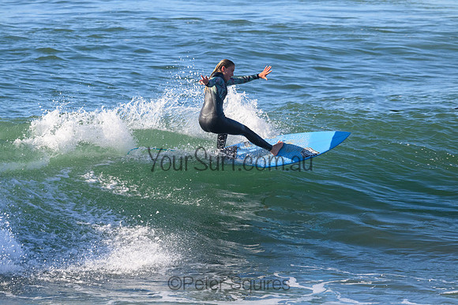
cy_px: 152
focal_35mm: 450
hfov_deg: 4.6
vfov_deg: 3.1
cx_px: 229
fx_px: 5726
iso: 2500
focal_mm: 450
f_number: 11
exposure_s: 1/2000
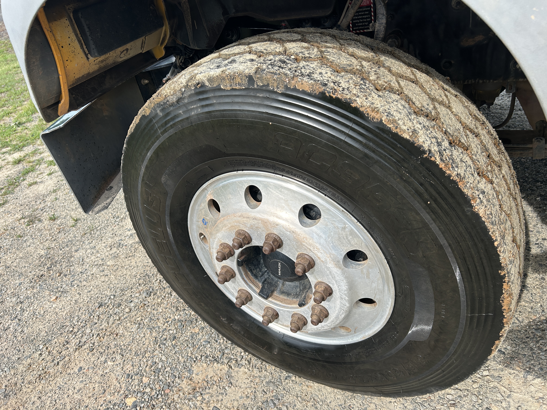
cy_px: 205
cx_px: 274
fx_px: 411
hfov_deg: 67.3
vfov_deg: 53.1
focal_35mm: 26
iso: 50
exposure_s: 1/1751
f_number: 1.5
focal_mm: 5.7
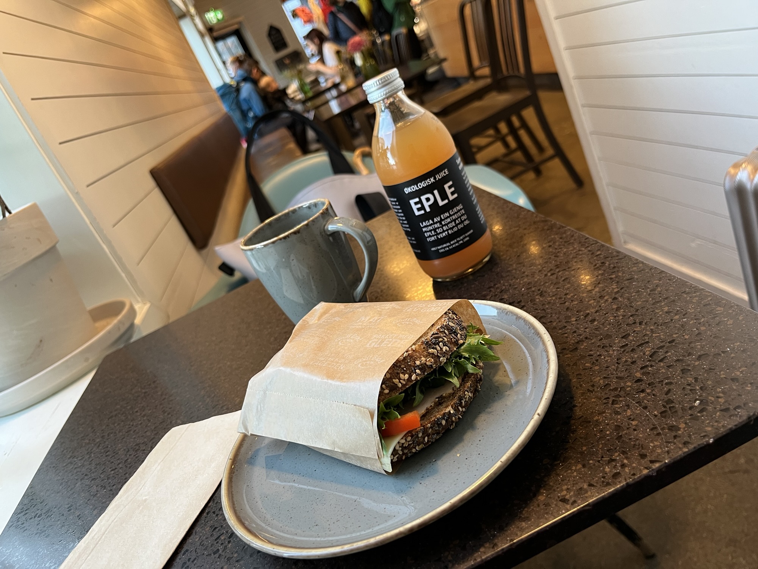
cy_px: 284
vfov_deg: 53.1
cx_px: 379
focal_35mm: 26
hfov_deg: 67.3
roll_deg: +27.2
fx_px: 569
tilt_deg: -21.7
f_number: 1.6
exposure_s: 1/50
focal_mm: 5.1
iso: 160
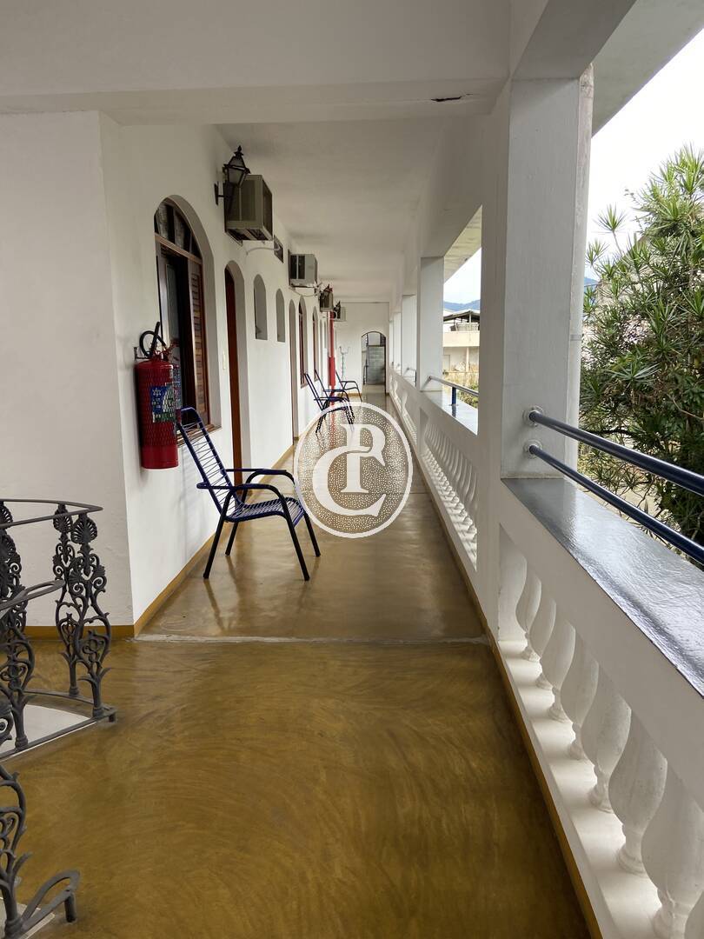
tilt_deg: -7.2
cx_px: 352
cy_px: 470
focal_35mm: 26
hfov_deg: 53.1
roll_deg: -1.8
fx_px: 705
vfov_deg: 67.3
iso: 32
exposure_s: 1/194
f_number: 1.8
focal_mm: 4.25
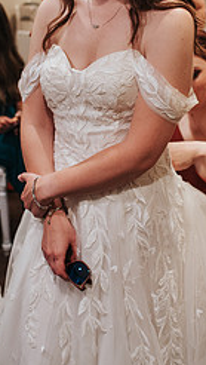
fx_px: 648
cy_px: 89
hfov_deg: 18.0
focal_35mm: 67
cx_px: 122
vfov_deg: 30.8
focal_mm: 35
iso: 1000
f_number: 2.8
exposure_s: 1/160
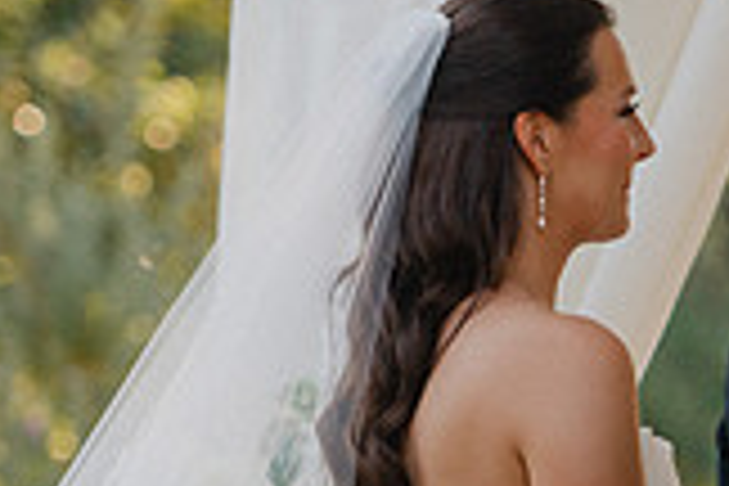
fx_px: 10124
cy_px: 551
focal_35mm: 500
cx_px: 958
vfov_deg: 2.7
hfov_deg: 4.1
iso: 200
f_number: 2.8
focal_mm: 140
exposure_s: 1/640
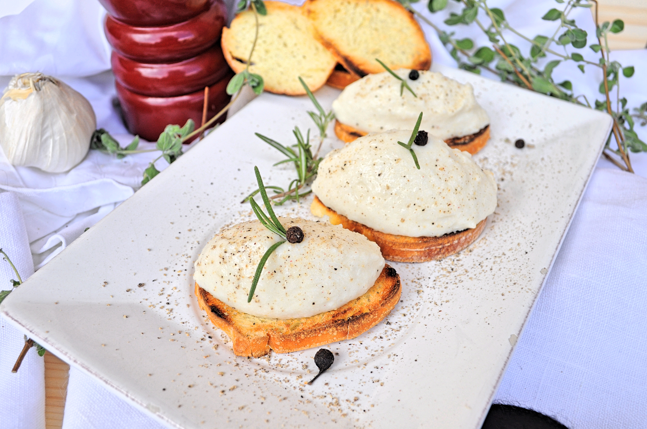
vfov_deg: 36.8
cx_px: 324
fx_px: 646
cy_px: 214
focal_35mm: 36
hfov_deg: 53.2
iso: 200
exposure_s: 1/125
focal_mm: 24
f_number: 5.6
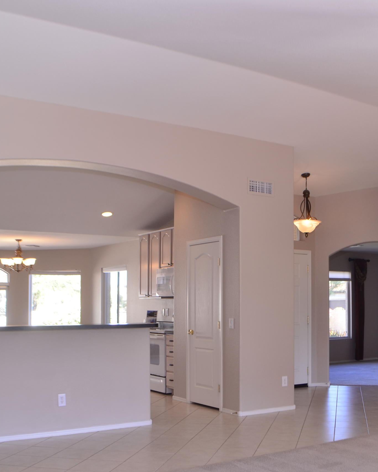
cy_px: 269
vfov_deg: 31.9
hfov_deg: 25.7
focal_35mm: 59
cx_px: 242
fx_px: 825
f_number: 5
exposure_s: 1/30
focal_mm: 24
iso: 200
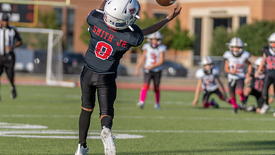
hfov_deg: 10.1
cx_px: 110
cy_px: 78
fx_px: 1553
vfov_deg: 5.7
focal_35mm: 213
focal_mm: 120
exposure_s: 1/2000
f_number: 2.8
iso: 100
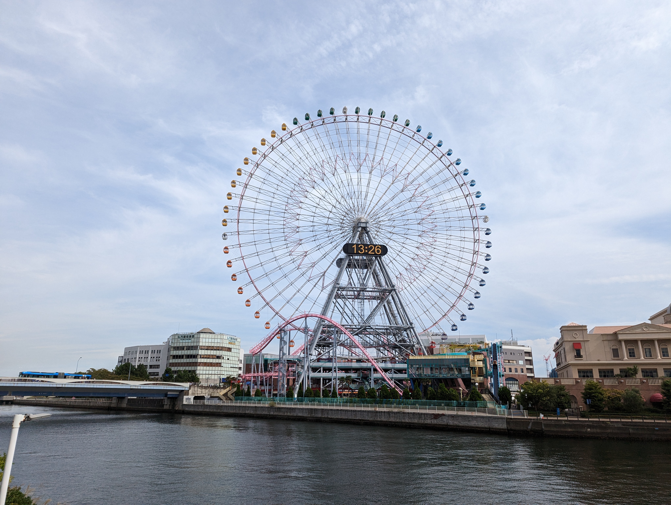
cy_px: 252
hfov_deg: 71.5
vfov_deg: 56.9
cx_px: 336
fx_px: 466
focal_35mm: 24
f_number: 1.85
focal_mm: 6.81
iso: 79
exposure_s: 1/3058
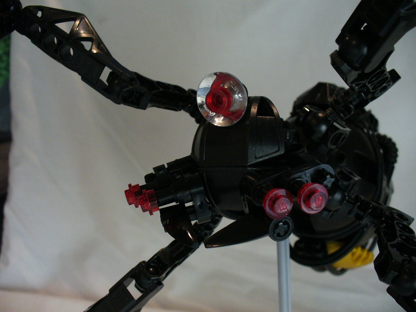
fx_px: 445
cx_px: 208
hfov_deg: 50.1
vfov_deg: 38.7
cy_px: 156
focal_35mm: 37
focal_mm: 6.1
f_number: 2.8
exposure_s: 1/20
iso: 200
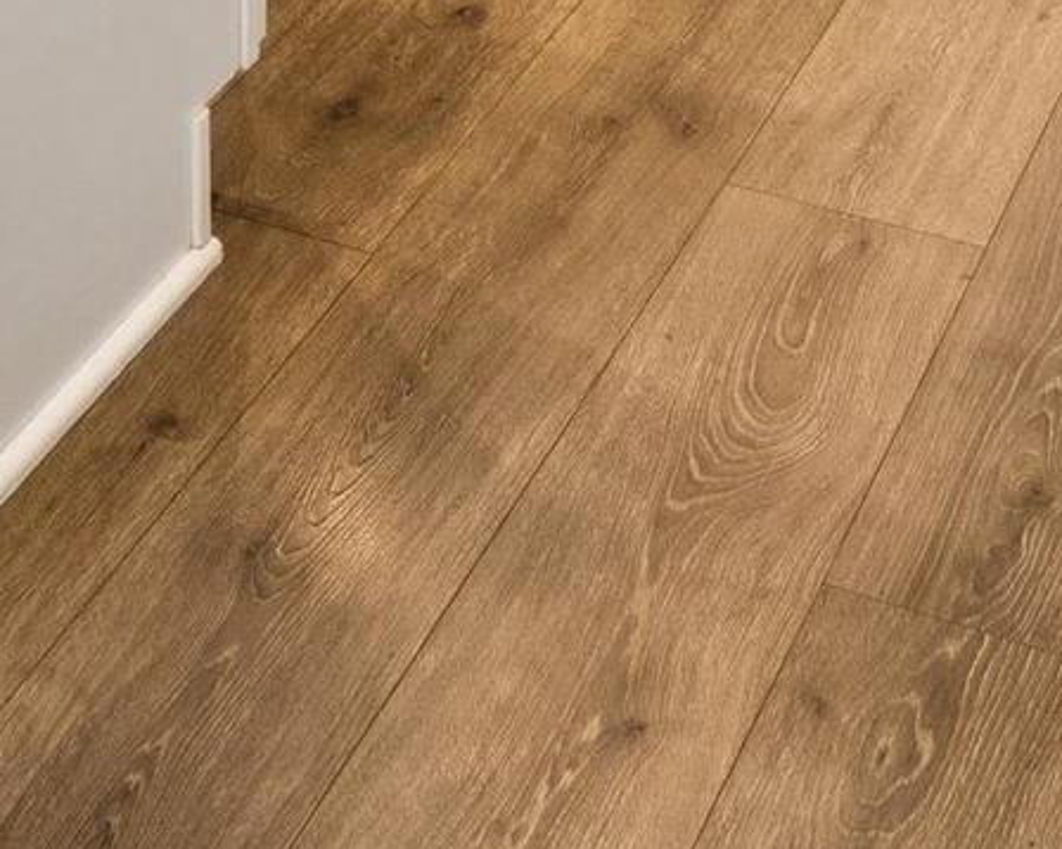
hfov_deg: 18.0
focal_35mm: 106
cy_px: -1558
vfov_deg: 10.8
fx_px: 3317
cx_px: 209
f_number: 13
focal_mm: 16.4
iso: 400
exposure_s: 1/4
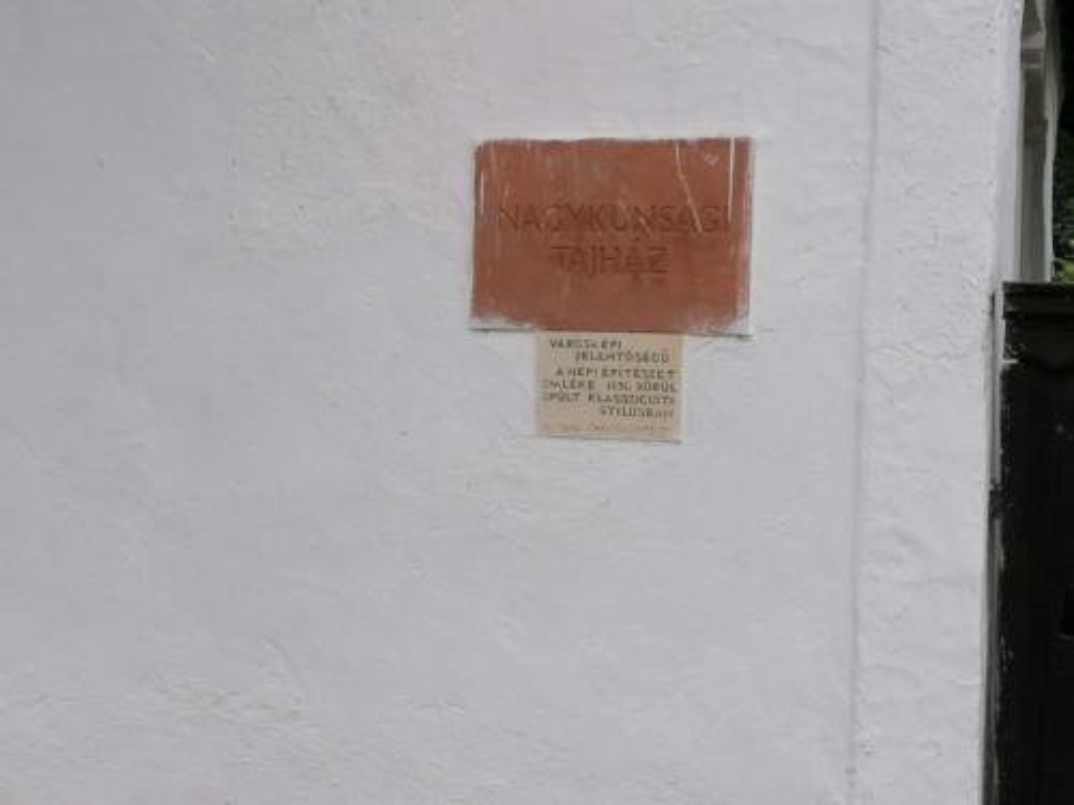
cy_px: 402
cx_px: 537
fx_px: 1924
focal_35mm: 62
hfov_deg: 31.2
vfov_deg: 23.7
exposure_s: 1/418
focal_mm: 4.75
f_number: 1.8
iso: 50
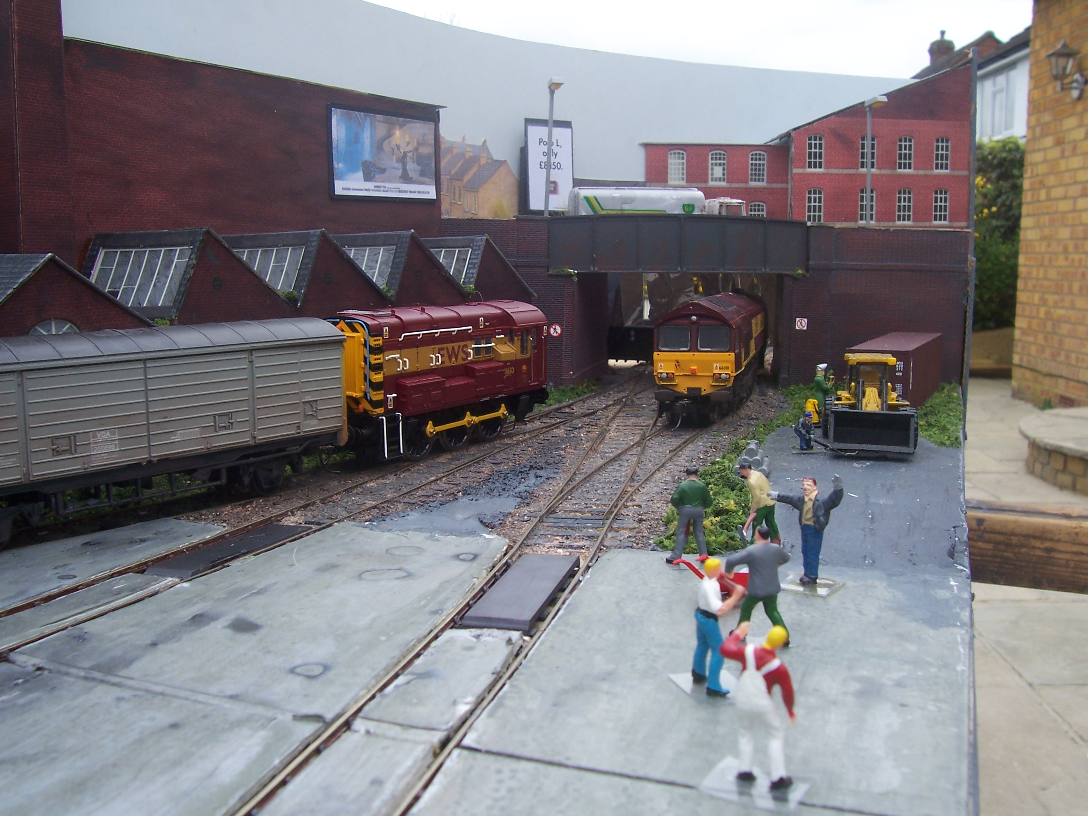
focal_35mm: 34
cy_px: 408
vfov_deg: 41.8
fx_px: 1069
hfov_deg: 54.0
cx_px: 544
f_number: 5.6
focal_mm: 5.6
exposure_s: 1/180
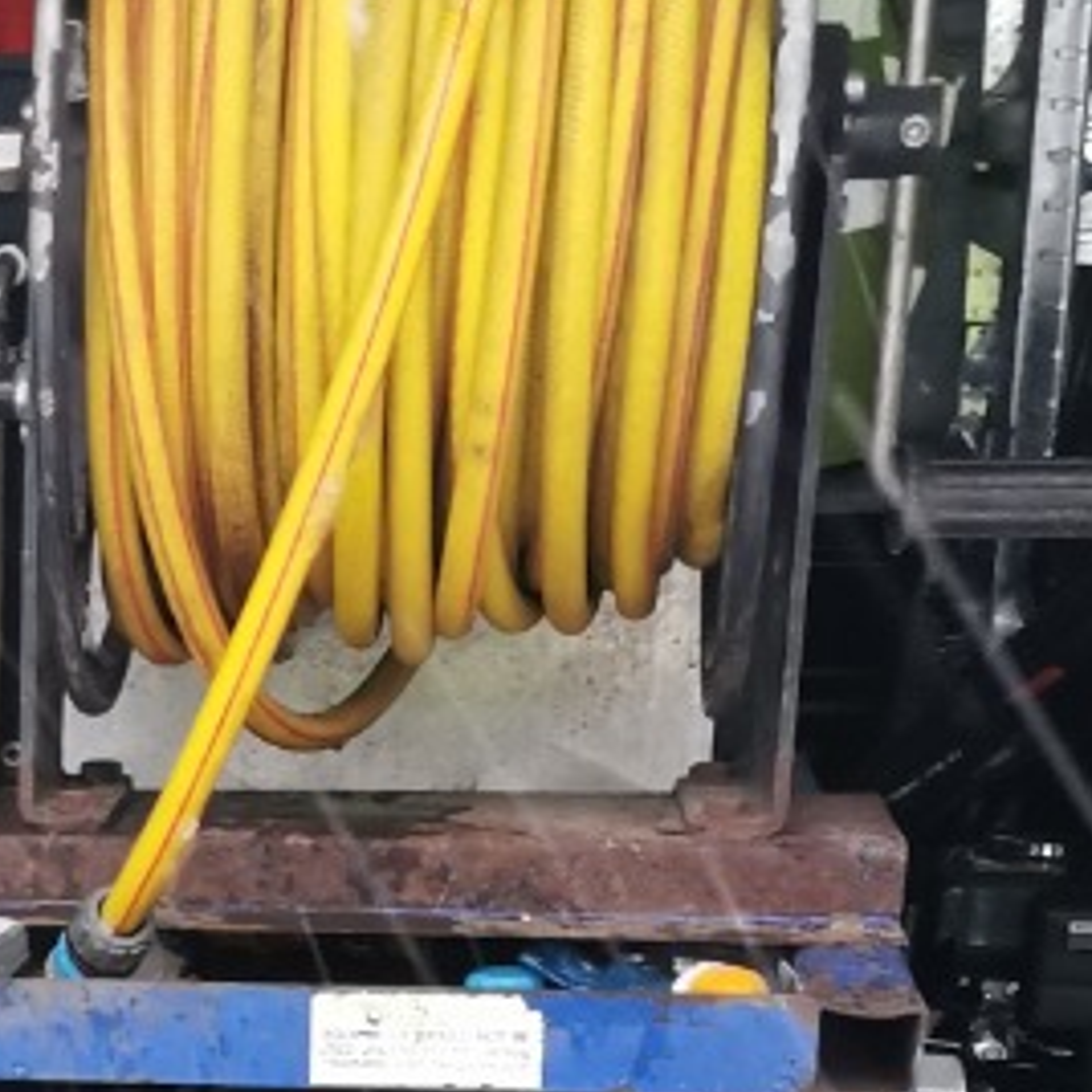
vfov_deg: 15.1
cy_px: 1609
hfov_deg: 15.4
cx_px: -383
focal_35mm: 107
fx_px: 3819
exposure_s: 1/50
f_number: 1.6
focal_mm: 5.56
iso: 250
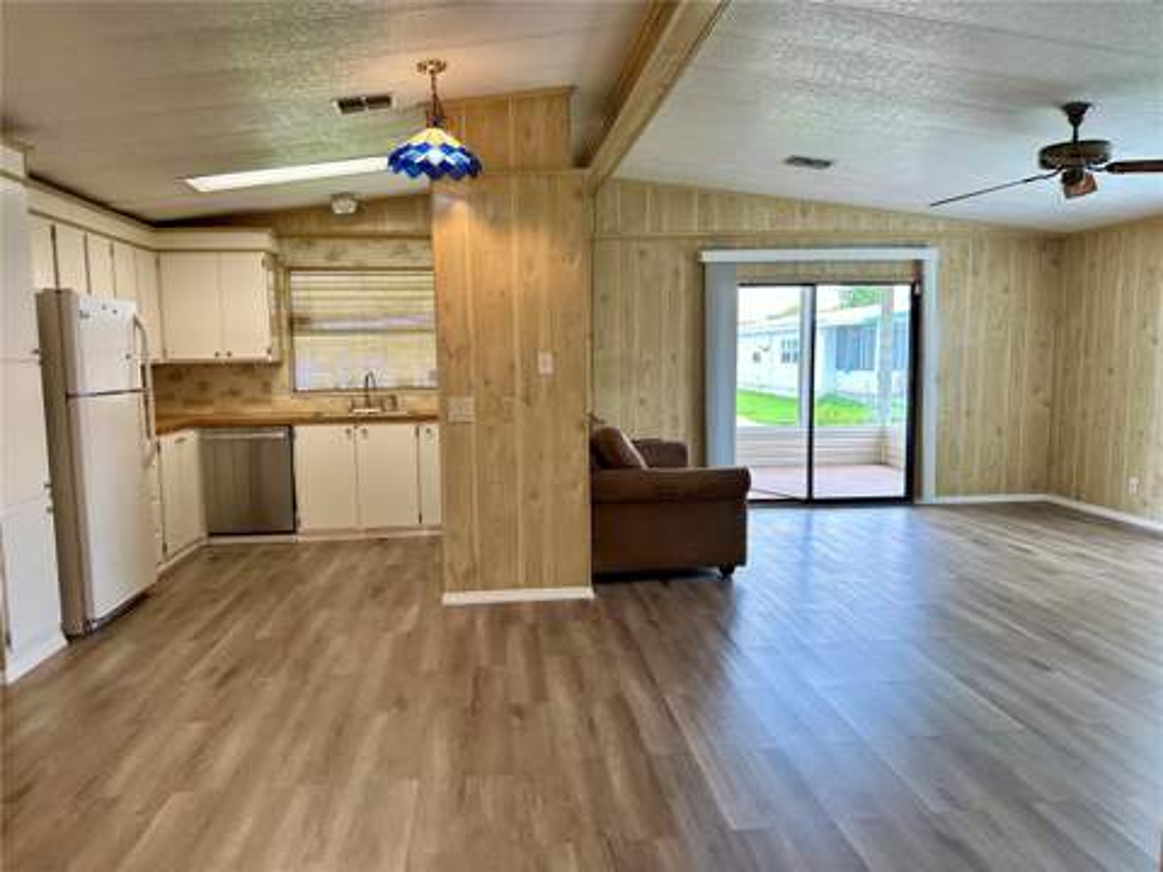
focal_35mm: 24
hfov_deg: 71.6
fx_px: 806
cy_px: 436
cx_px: 582
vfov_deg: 56.8
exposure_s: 1/120
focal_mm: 6.86
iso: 100
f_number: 1.78
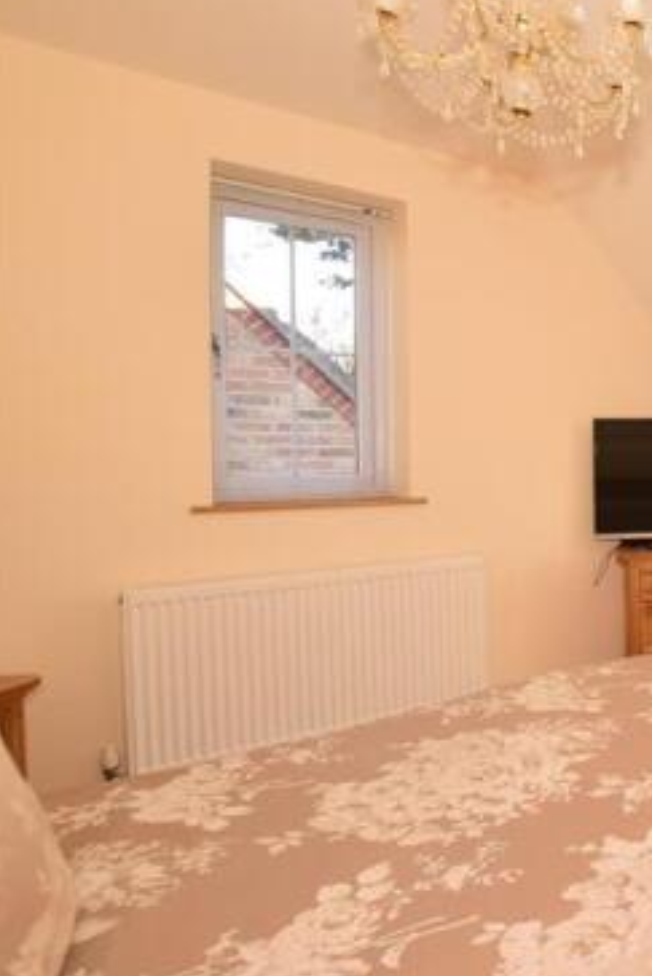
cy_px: 468
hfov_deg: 33.4
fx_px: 733
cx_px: 869
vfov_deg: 67.3
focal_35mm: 27
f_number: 5.6
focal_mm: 10
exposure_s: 1/80
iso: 400
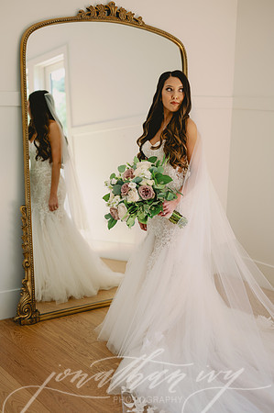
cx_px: 137
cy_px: 206
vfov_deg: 39.6
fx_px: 572
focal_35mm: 50
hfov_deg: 26.9
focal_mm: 50
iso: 320
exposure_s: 1/160
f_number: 2
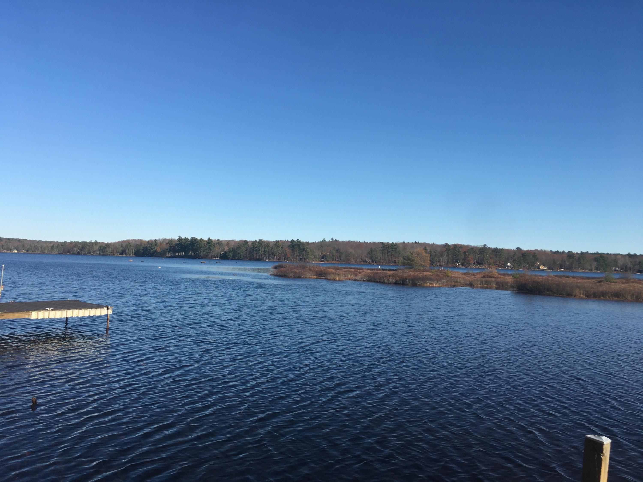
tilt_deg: +2.7
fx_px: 539
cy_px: 241
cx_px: 322
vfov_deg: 48.2
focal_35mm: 29
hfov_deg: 61.7
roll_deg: -2.2
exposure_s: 1/1748
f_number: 2.2
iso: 25
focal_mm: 4.15
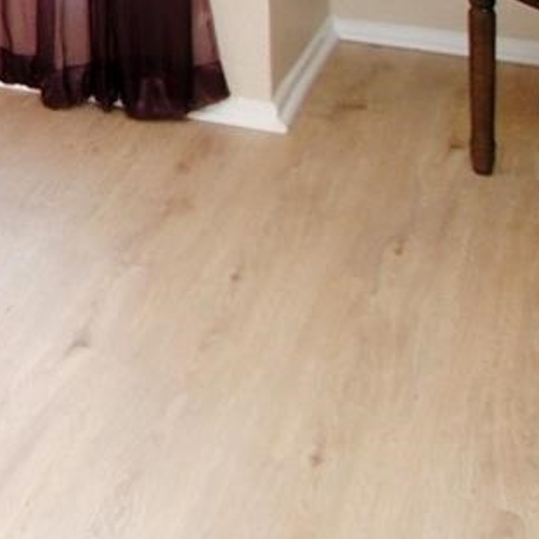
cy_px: -380
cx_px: -631
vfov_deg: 17.4
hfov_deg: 15.2
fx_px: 1480
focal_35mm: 84
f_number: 4
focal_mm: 10
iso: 200
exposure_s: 1/60
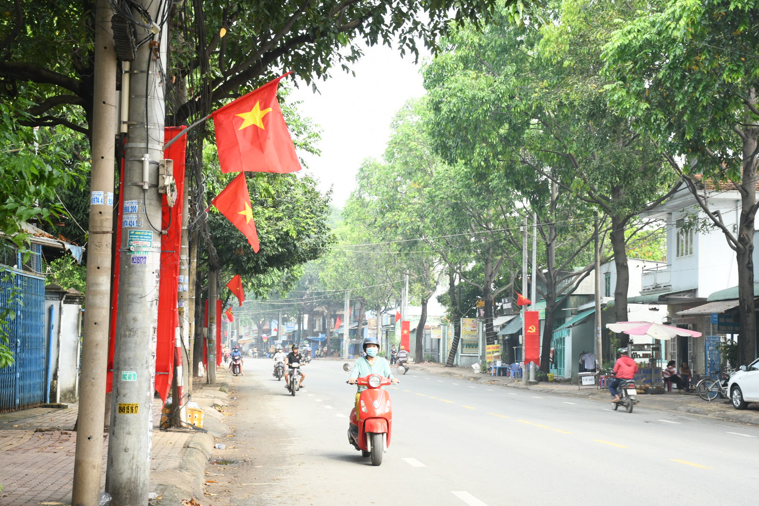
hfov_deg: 33.4
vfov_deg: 22.6
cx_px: 380
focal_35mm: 60
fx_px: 1265
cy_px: 253
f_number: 5.6
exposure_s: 1/125
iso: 250
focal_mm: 40
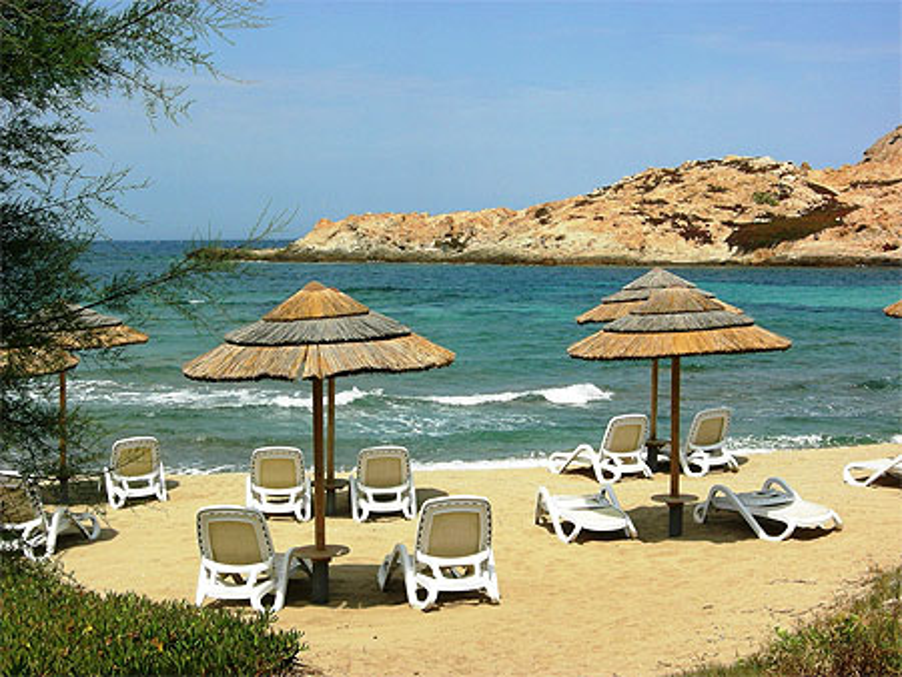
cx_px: 451
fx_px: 1721
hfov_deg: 29.4
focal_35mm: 66
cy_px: 338
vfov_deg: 22.3
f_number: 7
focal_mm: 13.7
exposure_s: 1/296
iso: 64
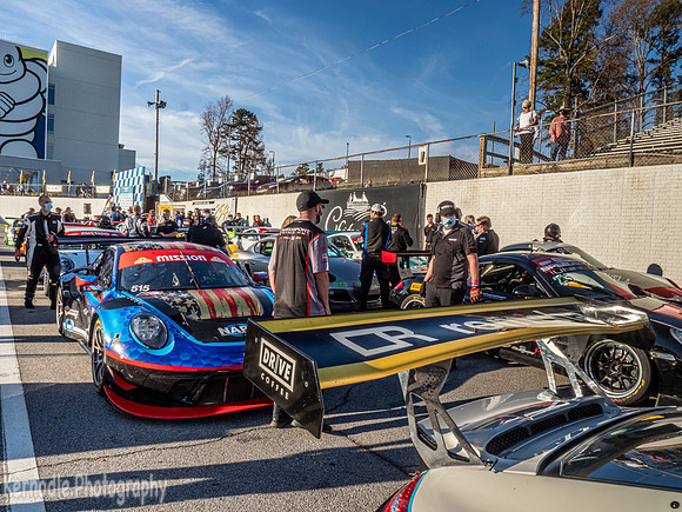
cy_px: 256
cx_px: 341
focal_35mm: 24
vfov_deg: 56.8
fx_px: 473
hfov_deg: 71.6
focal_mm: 12
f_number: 22
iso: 500
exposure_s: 1/80
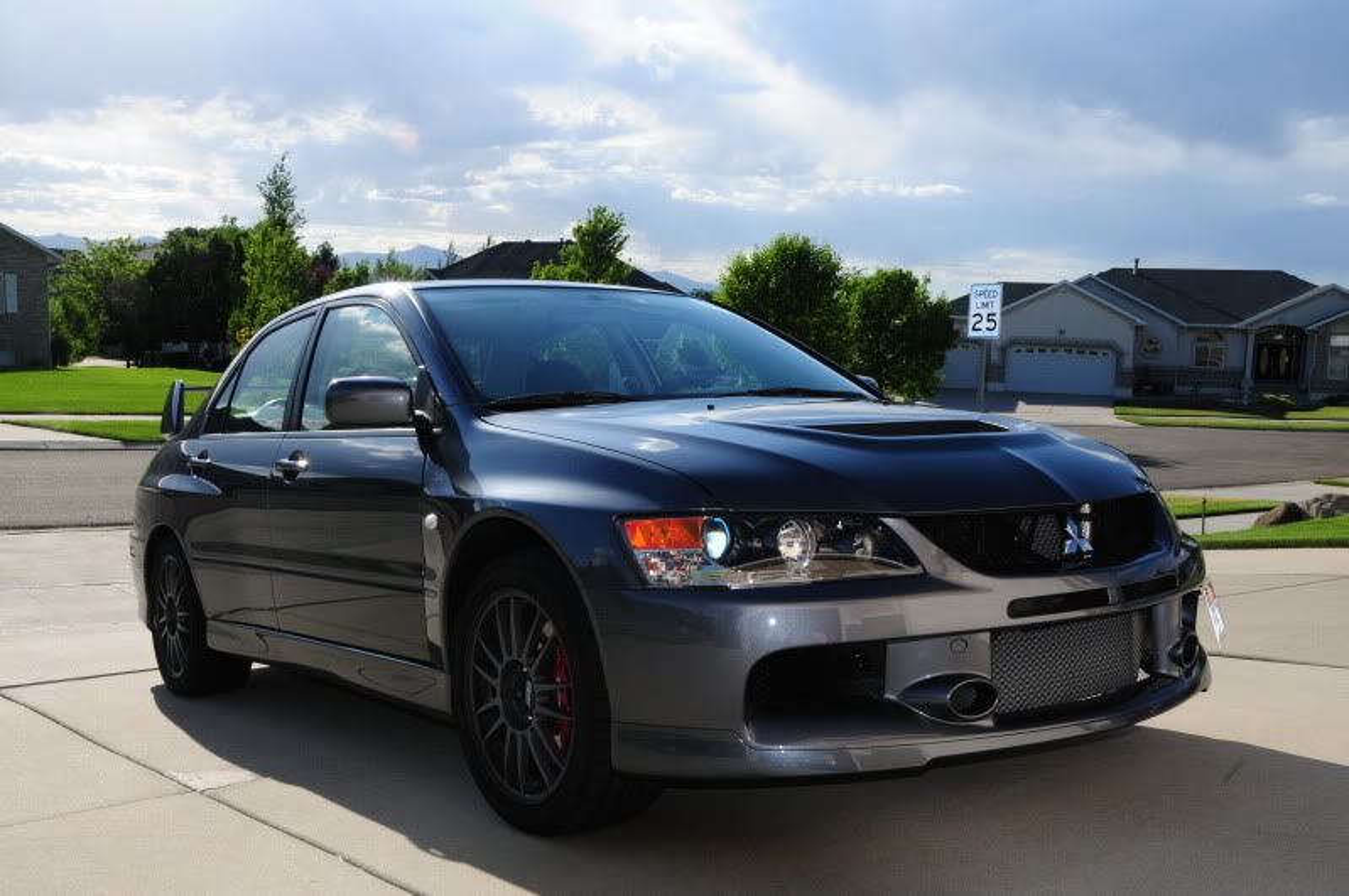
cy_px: 448
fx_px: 1348
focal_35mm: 36
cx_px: 674
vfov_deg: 36.8
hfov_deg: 53.2
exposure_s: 1/250
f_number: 18
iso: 500
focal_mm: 24
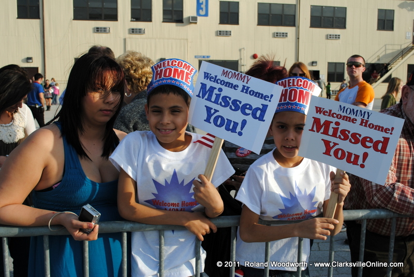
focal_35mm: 39
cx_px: 207
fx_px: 449
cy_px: 138
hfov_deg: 49.5
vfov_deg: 34.3
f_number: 8
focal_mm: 26
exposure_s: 1/250
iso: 100
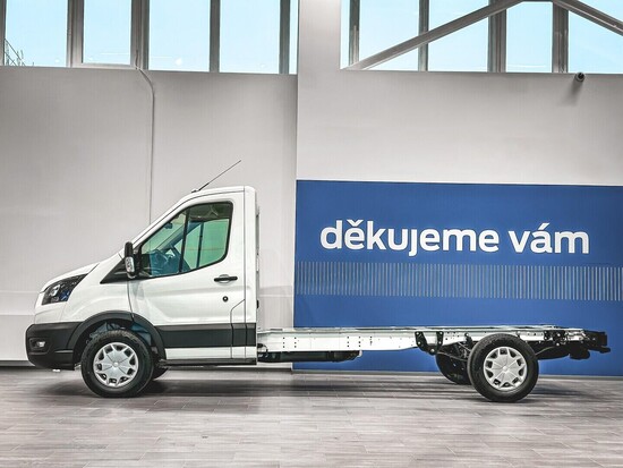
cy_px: 234
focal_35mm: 48
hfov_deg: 39.6
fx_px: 864
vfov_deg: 30.3
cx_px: 312
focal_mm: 6.86
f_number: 1.8
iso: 80
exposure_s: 1/230
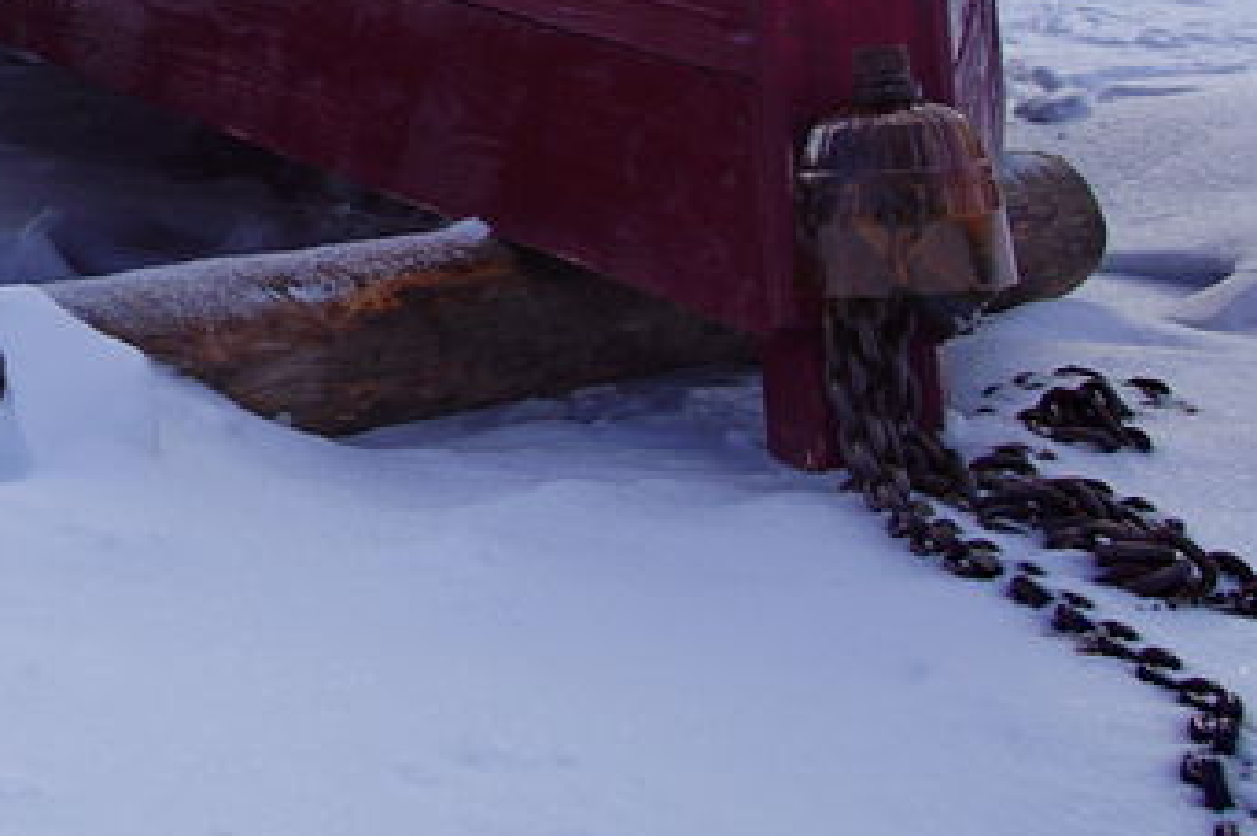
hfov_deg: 20.3
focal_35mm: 95
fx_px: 3315
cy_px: -98
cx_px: -203
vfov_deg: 14.1
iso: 100
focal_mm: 24
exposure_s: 1/125
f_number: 9
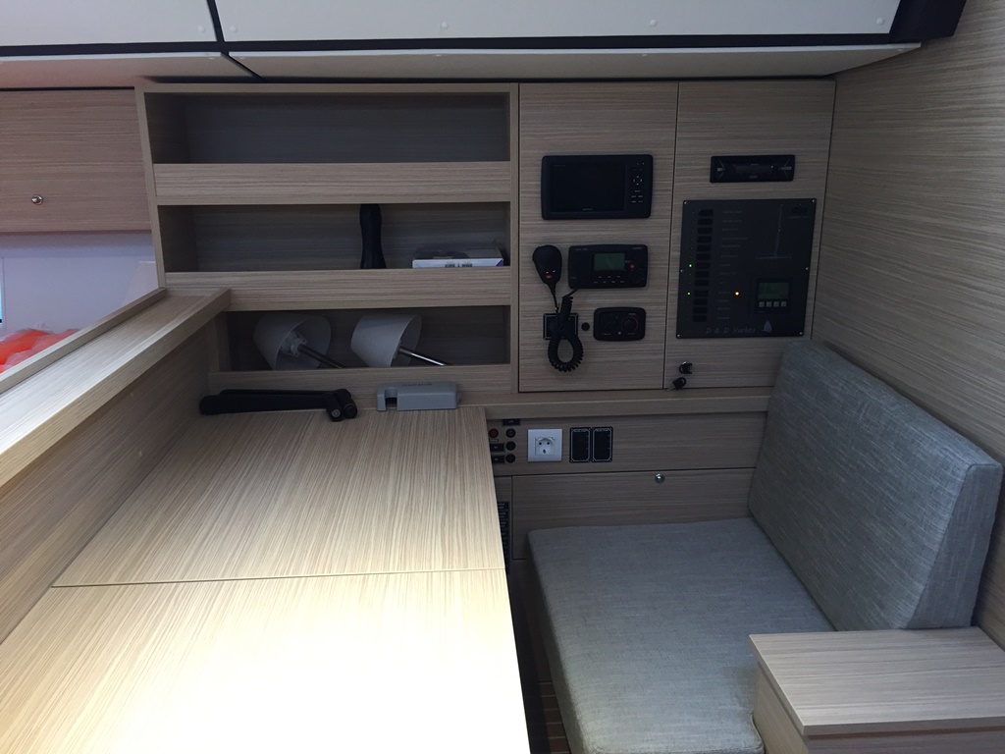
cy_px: 377
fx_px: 842
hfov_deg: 61.7
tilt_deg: -16.3
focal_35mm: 29
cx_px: 502
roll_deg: -1.0
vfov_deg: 48.2
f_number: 2.2
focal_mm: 4.15
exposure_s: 1/33
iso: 100
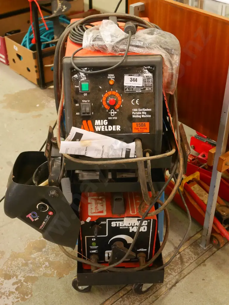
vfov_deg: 39.6
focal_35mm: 48
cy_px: 152
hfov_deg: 30.3
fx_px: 423
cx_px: 114
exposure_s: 1/50
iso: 3200
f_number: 5
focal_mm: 24
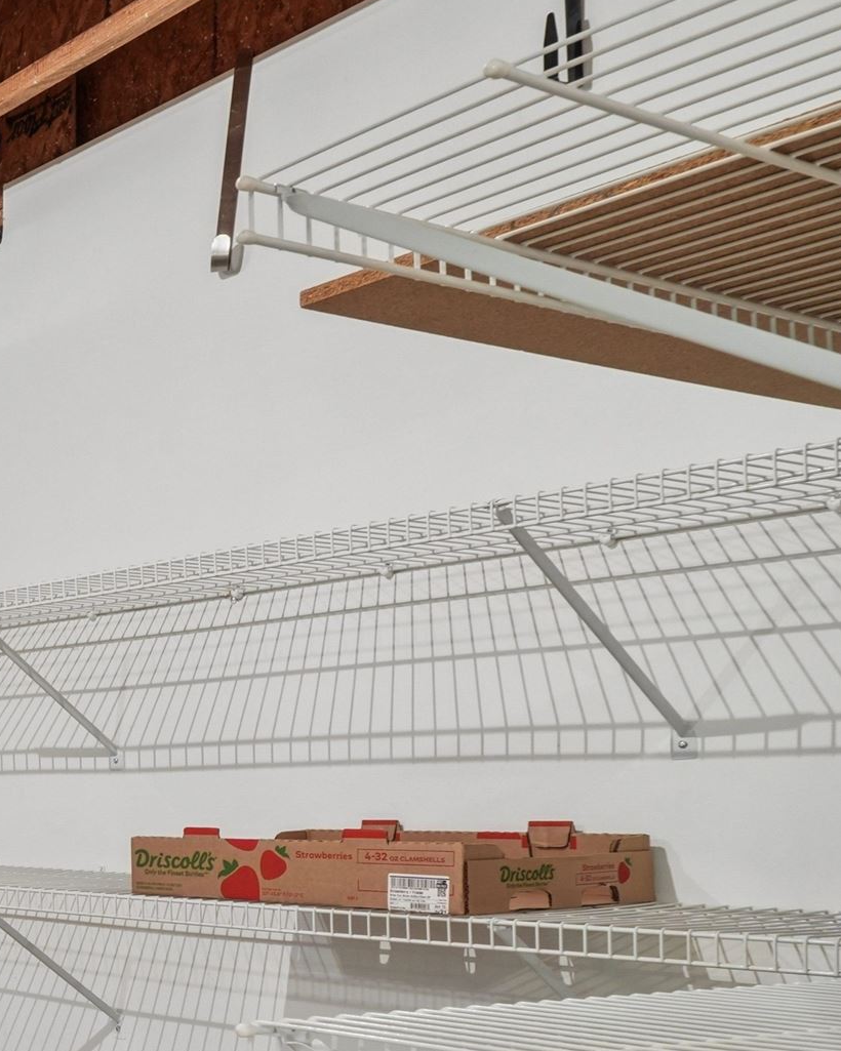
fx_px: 1400
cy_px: 796
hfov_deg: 22.8
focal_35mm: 45
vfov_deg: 40.0
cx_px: -589
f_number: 10
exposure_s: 1/3.33
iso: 800
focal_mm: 16
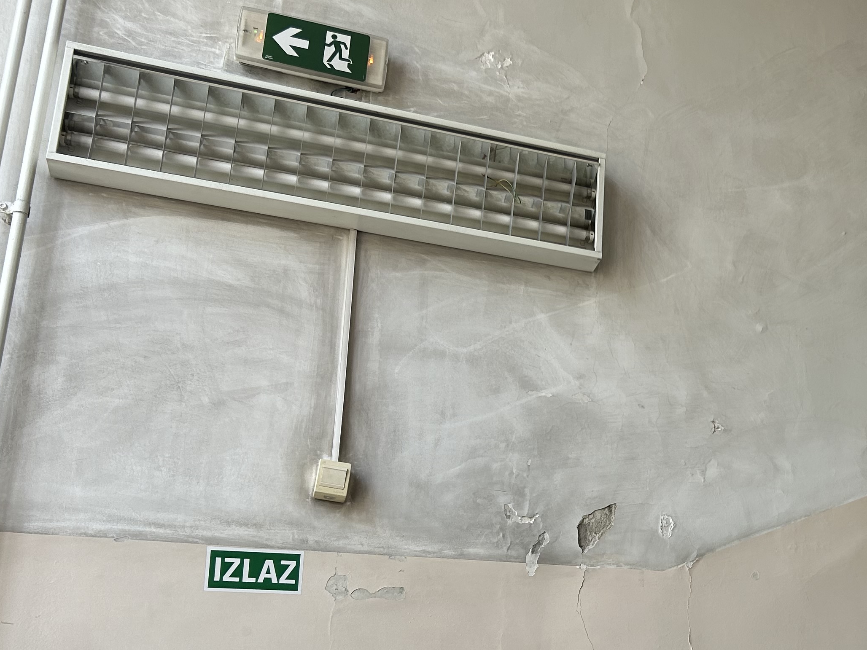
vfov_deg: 28.2
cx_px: 726
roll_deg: -0.5
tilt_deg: +16.0
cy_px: 472
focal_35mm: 51
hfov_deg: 35.9
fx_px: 1277
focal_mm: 5.7
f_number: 1.5
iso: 40
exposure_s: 1/121
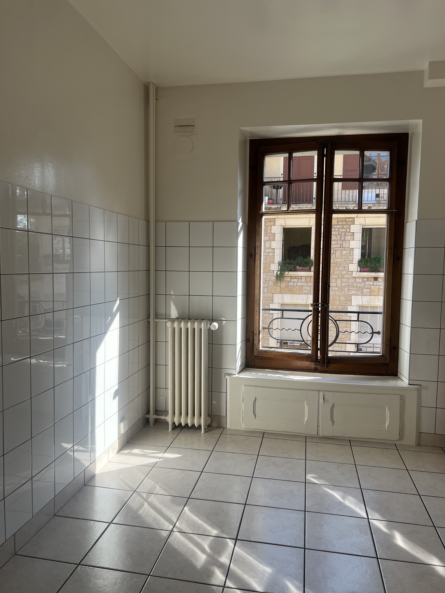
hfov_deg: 53.1
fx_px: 446
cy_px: 296
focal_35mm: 26
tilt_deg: -3.7
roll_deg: -0.7
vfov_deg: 67.3
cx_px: 222
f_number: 1.5
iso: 50
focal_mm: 5.7
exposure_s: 1/572
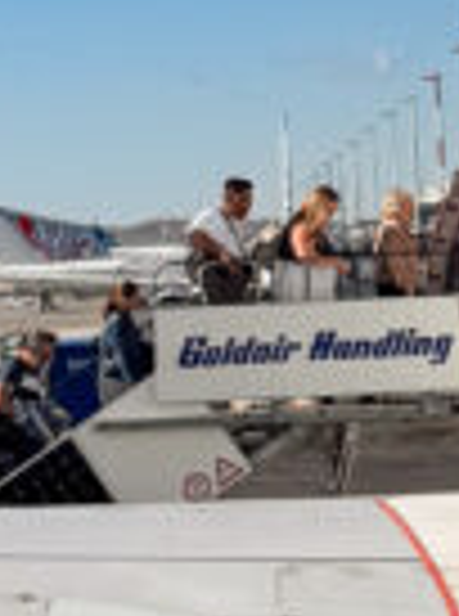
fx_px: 3197
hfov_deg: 8.1
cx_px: 626
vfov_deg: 10.9
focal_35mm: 180
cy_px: -49
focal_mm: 6.76
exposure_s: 1/12000
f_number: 1.8
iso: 80
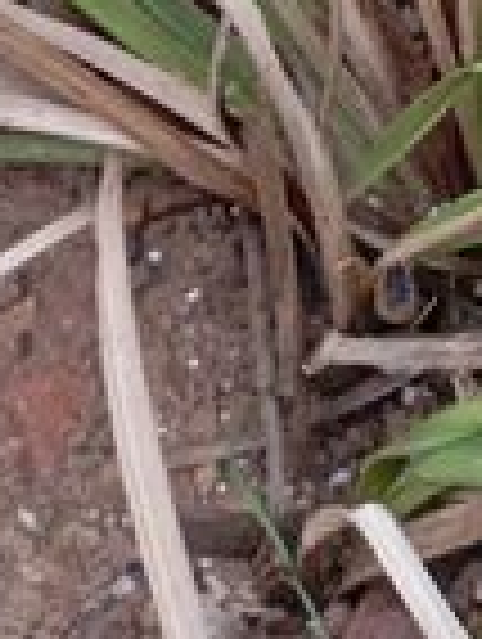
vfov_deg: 10.7
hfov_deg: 8.7
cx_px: 1113
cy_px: -907
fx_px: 2906
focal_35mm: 157
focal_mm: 4.27
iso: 191
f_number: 1.8
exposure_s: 1/100
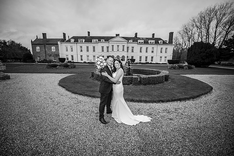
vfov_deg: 81.1
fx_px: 91
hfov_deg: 104.3
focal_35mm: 14
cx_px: 117
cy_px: 78
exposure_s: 1/160
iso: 100
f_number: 2.8
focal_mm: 14
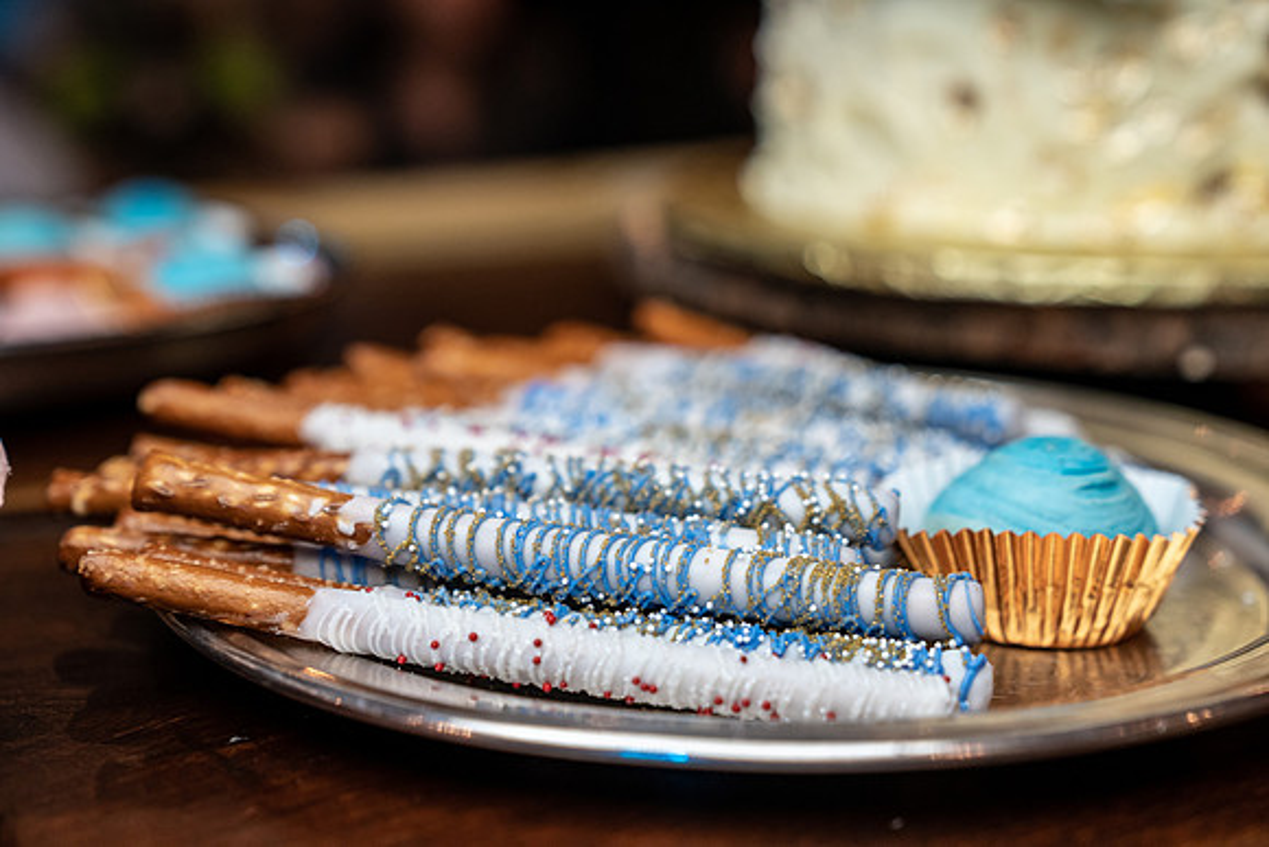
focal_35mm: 63
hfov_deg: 31.9
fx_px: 2221
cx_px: 634
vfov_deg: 21.6
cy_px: 424
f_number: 2.8
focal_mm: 63
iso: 2500
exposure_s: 1/250
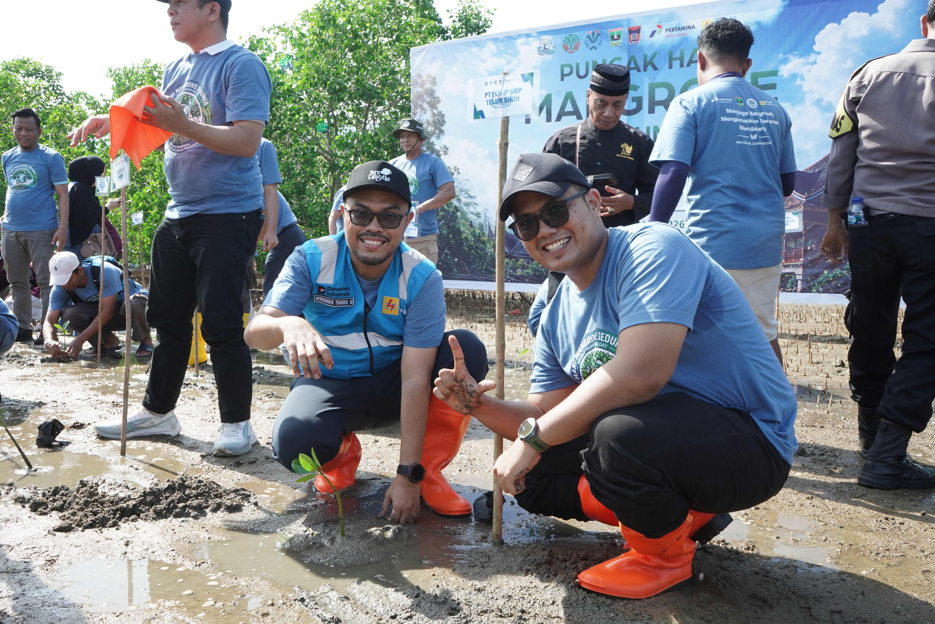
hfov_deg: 61.9
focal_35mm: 30
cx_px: 442
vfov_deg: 43.6
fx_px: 779
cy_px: 309
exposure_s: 1/160
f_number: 14
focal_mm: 28
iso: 800
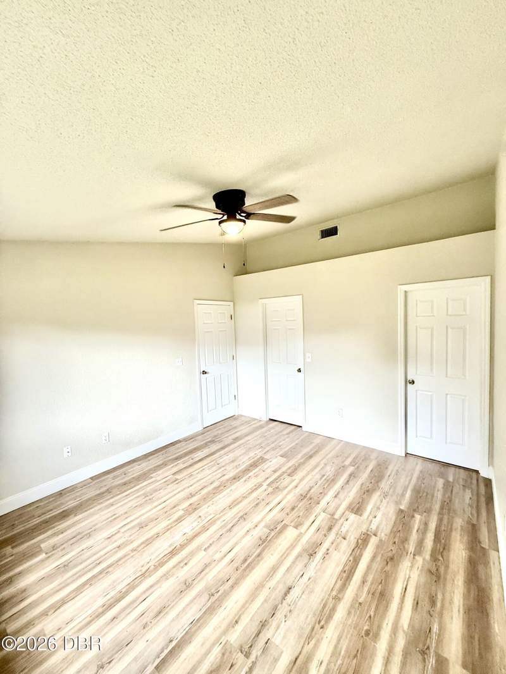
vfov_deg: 102.1
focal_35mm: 14
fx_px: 273
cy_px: 337
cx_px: 253
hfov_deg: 85.7
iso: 125
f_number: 2.2
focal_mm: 2.22
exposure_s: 1/120
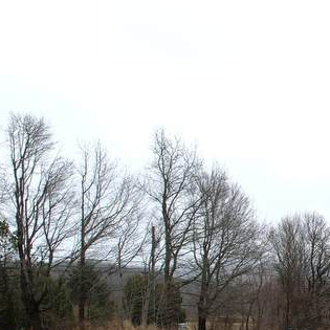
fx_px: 820
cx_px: 610
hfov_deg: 17.8
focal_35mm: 76
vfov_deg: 22.0
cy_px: 320
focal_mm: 8.38
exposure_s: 1/800
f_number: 2.8
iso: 100
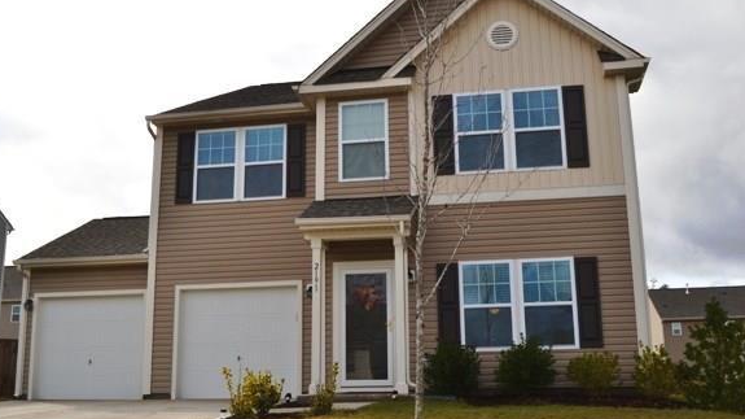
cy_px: 204
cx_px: 333
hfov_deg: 48.3
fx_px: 829
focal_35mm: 42
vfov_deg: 28.3
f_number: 10
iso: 100
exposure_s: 1/200
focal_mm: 24
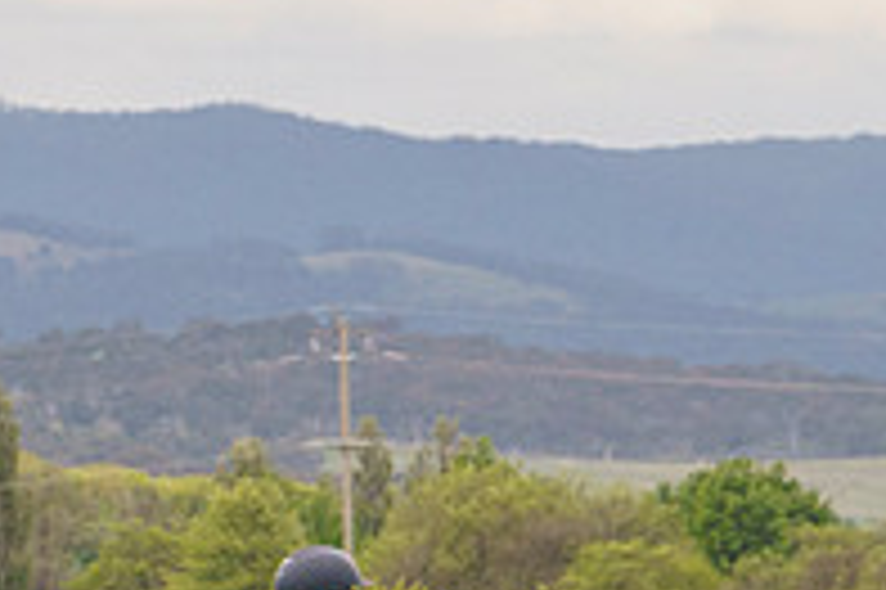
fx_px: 20213
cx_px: 497
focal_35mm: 822
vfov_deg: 1.7
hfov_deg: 2.5
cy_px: 639
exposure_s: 1/1600
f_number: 5.6
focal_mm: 200
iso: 800
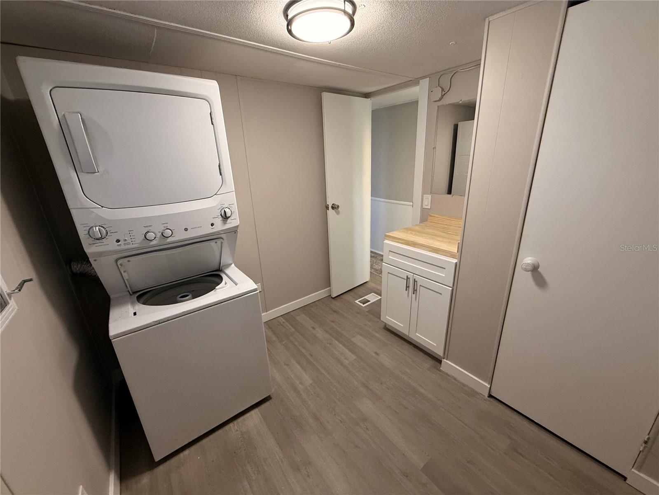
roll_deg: +2.1
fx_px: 267
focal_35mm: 14
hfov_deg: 102.1
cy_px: 248
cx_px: 330
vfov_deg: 85.7
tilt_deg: -17.7
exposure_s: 1/120
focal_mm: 2.22
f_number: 2.2
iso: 320
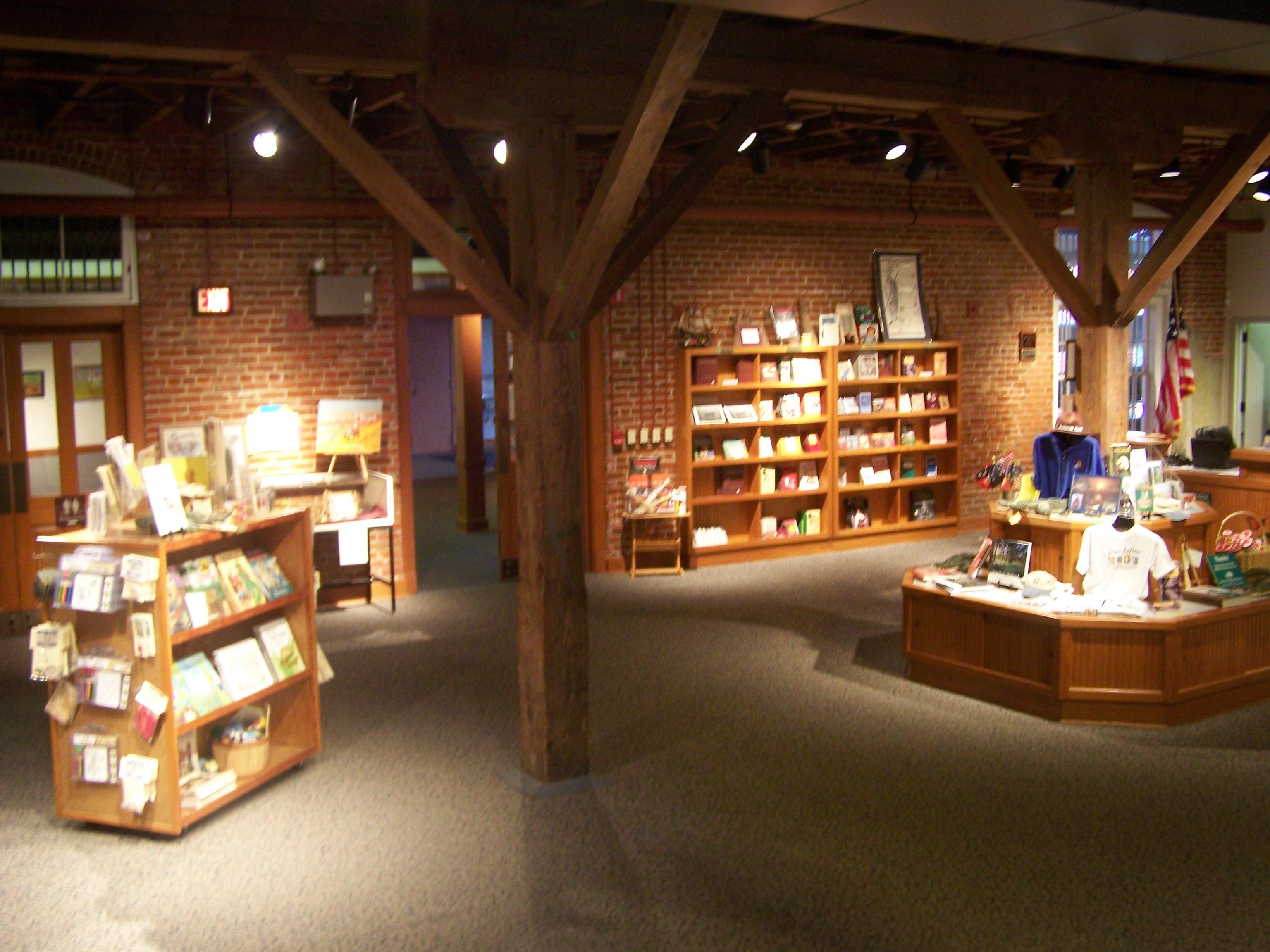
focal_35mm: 38
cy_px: 476
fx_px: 1394
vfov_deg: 37.7
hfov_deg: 49.0
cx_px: 635
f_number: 2.8
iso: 160
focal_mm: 6.3
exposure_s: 1/8
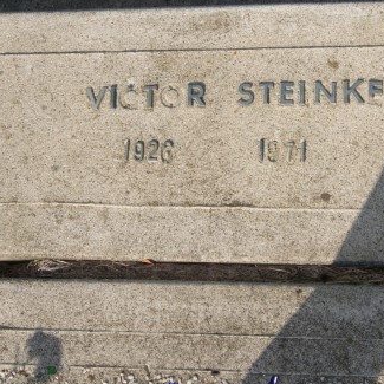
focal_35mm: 66
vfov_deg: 26.0
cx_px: 235
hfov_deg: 26.0
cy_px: 138
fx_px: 828
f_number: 13
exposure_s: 1/160
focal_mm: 24
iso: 100
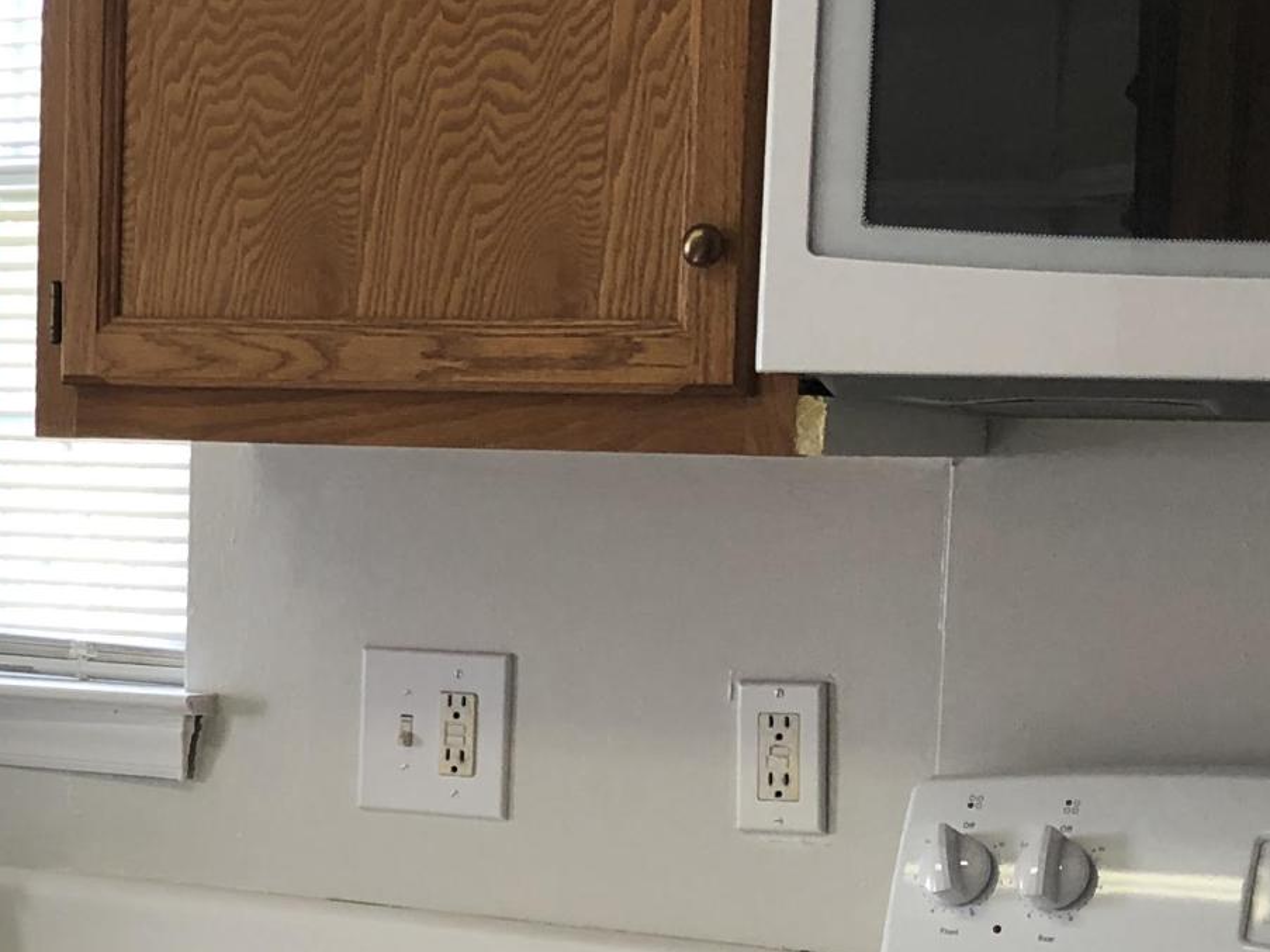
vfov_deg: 15.8
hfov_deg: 20.6
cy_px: 771
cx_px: 118
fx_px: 3412
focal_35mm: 93
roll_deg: -1.5
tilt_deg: -5.9
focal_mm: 3.99
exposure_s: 1/40
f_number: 1.8
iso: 25
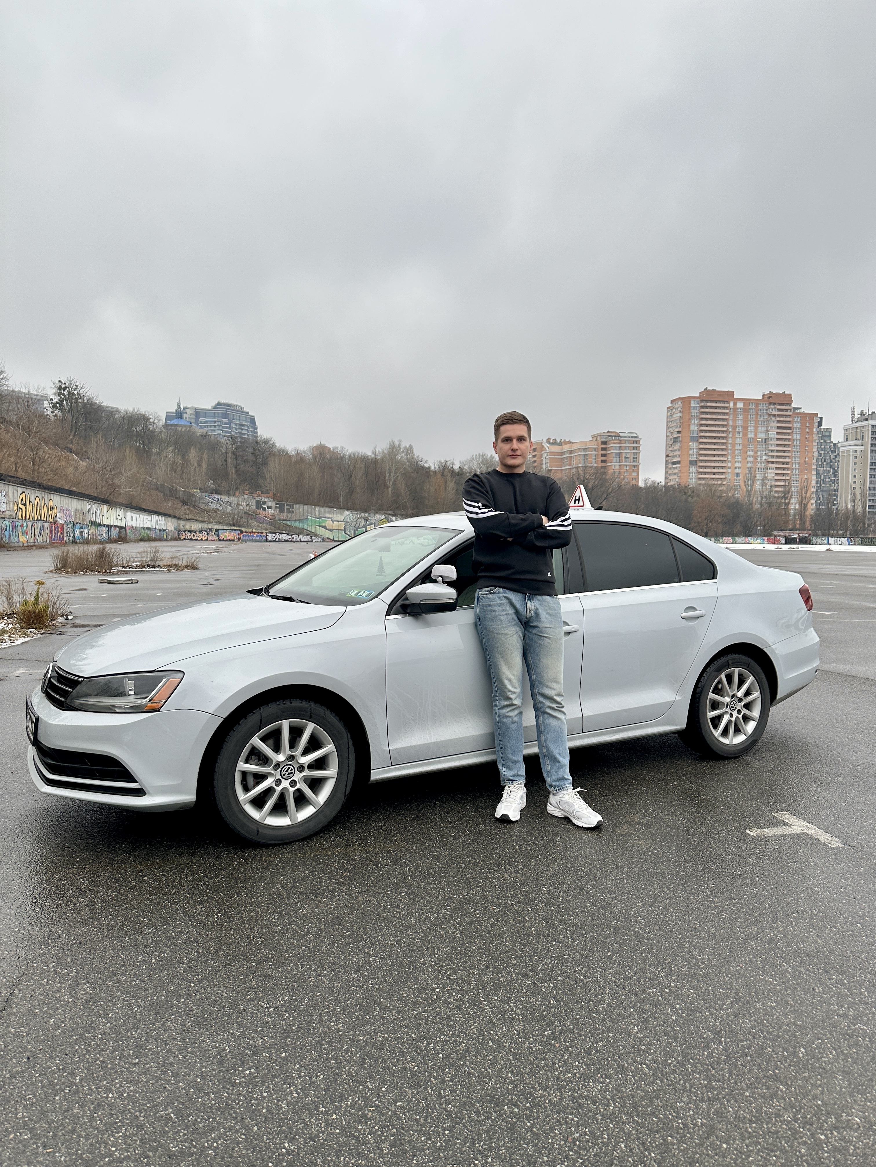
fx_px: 810
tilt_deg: -1.6
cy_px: 584
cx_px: 438
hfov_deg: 56.8
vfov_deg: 71.6
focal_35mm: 24
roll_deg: -0.2
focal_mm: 6.86
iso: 100
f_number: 1.78
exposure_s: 1/121
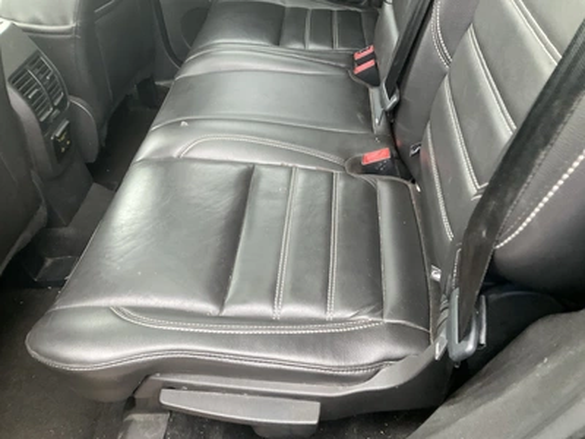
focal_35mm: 29
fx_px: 490
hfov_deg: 61.7
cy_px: 220
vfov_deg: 48.2
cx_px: 292
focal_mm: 3
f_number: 1.8
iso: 100
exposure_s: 1/60
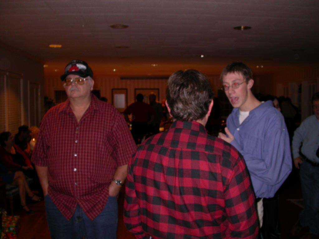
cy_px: 120
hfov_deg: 49.0
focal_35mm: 38
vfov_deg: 37.7
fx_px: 350
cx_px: 160
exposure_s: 1/60
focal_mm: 7.85
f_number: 2.6
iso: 100
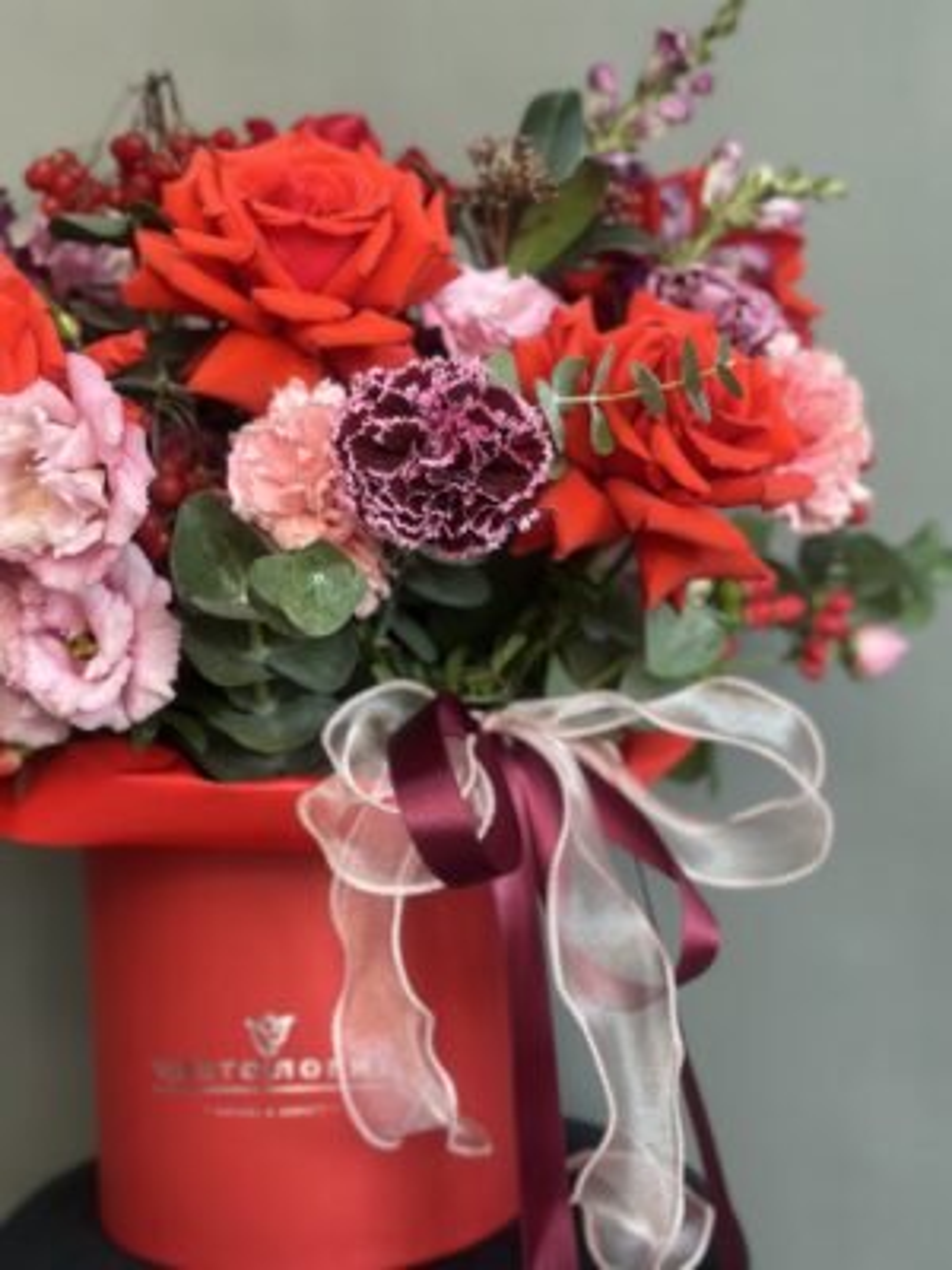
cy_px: 635
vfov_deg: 39.7
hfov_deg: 30.3
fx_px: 1760
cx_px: 476
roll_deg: +0.6
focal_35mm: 48
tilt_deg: -5.9
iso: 125
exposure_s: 1/60
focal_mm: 6.86
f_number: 1.78
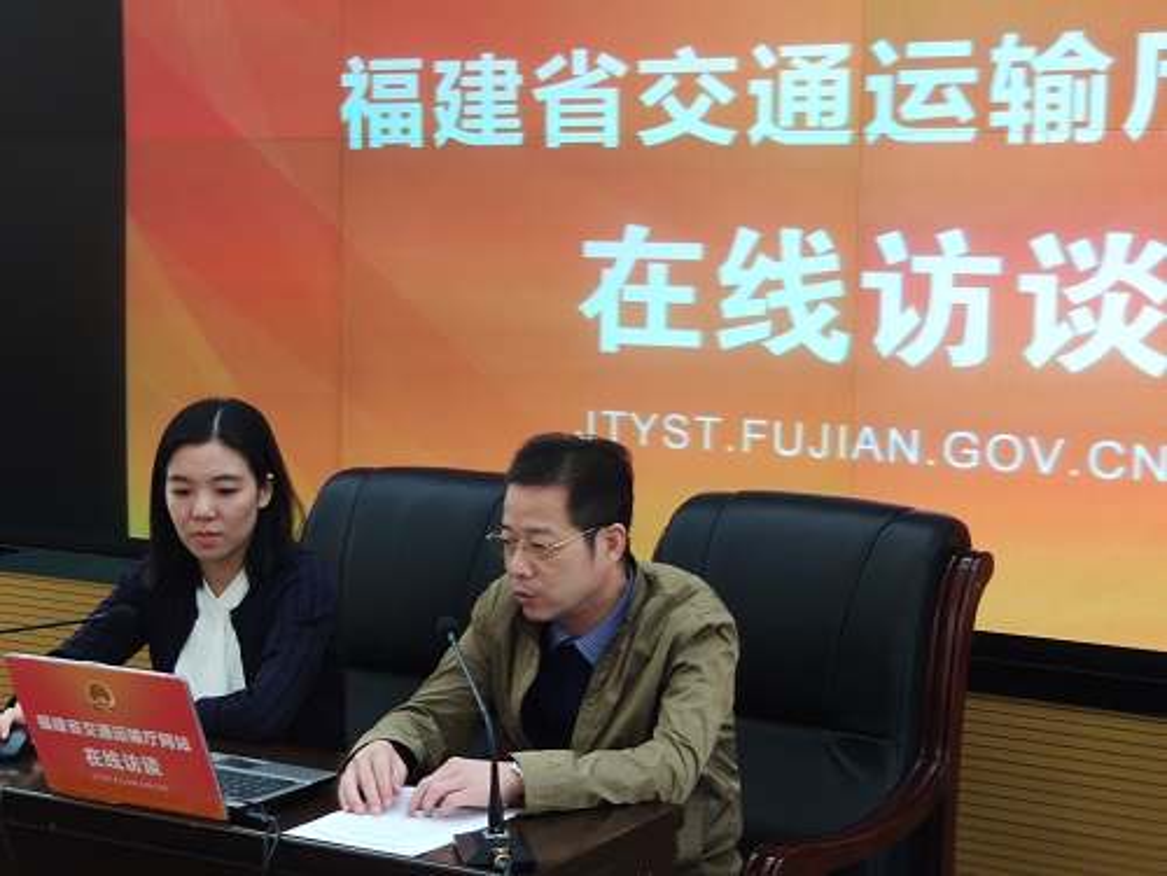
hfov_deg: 30.3
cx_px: 584
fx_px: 2158
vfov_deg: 22.9
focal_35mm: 64
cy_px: 438
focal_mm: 6.22
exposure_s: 1/33
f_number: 2.2
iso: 1106
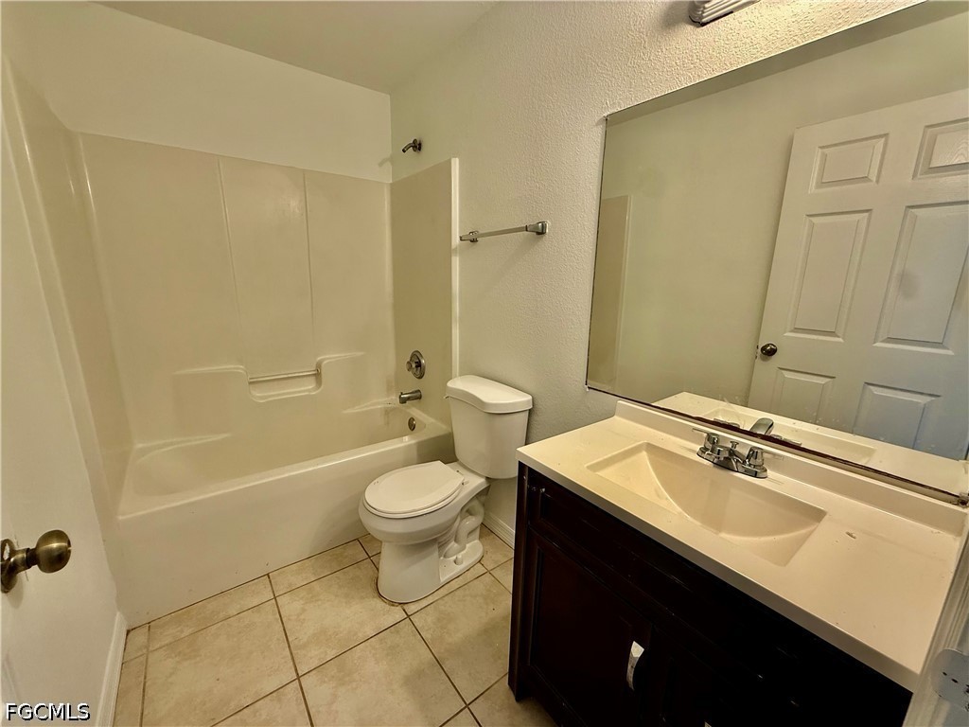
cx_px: 484
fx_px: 392
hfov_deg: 102.1
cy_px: 364
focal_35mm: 14
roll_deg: -1.4
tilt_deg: -13.0
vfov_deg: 85.7
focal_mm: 2.22
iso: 125
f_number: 2.2
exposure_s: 1/120
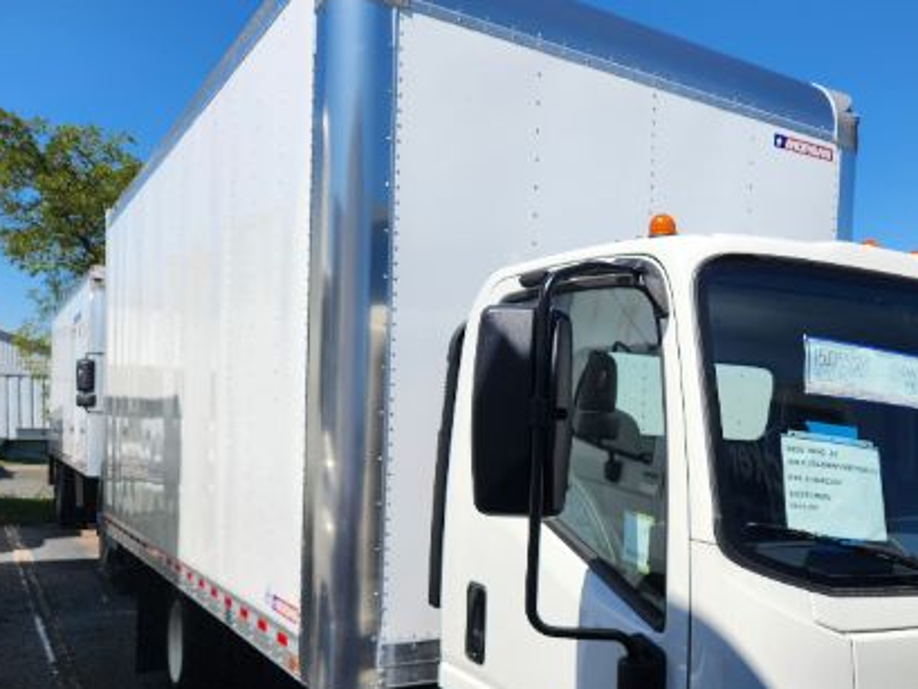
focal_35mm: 36
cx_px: 687
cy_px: 467
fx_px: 955
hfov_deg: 49.3
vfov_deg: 39.2
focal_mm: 5.4
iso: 20
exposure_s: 1/2246
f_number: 1.8
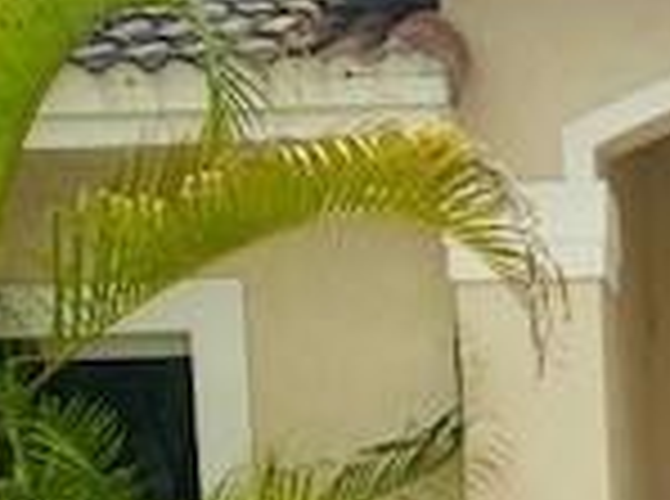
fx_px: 2163
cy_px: 752
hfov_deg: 16.7
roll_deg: +2.7
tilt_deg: -4.5
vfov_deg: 12.5
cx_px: 850
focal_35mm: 112
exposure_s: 1/4115
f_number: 1.8
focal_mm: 4.25
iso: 32
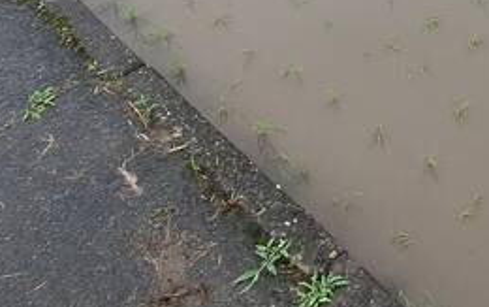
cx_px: 485
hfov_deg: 39.3
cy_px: -104
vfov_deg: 24.6
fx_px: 600
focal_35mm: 45
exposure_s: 1/119
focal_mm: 1.74
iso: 50
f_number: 2.2
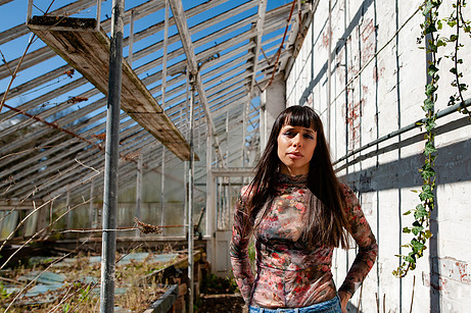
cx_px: 290
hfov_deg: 59.6
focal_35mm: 31
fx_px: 405
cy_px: 147
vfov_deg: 42.3
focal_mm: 24
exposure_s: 1/4000
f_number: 3.5
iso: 200
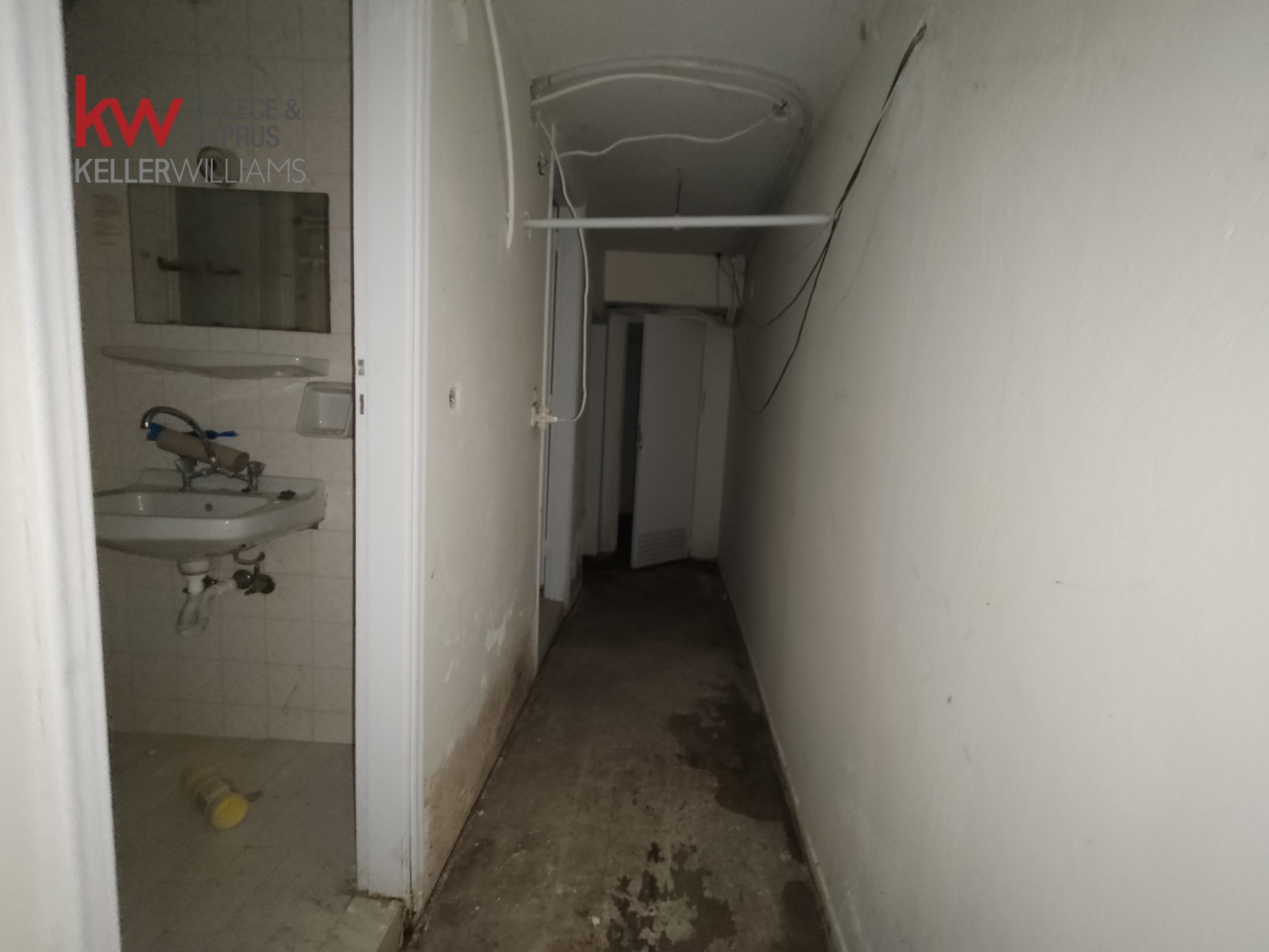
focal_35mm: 15
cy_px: 476
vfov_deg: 81.7
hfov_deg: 98.2
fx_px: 550
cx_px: 634
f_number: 2.2
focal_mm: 1.67
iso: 1000
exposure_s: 1/20
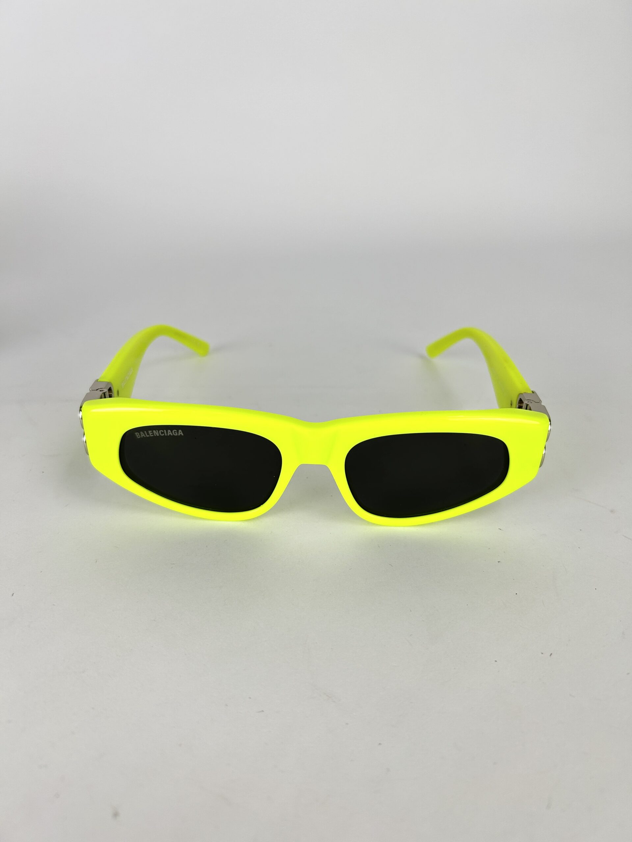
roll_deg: -2.5
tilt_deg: -29.3
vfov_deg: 67.3
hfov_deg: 53.1
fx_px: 633
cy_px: 421
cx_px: 316
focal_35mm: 26
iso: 32
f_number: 1.5
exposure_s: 1/142
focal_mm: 5.7
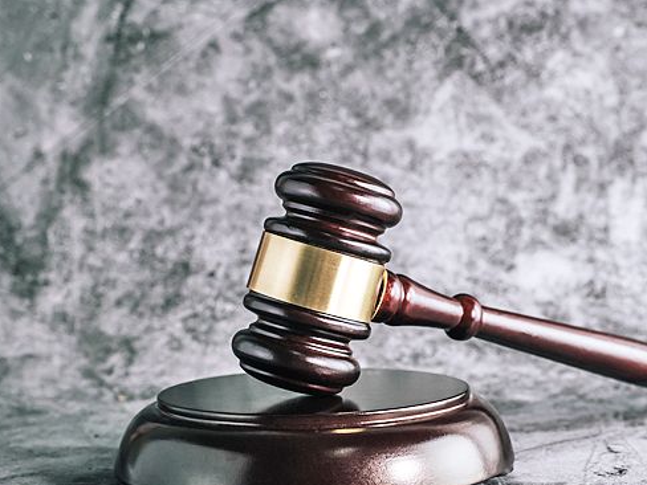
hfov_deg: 30.2
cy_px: 283
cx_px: 400
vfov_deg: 22.9
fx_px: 1196
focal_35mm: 64
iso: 800
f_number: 7.1
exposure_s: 1/160
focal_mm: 50
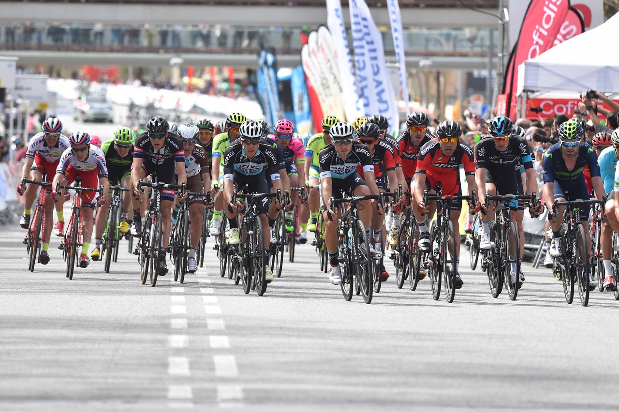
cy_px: 206
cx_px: 310
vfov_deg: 4.6
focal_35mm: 300
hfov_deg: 6.9
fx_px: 5155
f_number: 5.6
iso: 400
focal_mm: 300
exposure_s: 1/1000
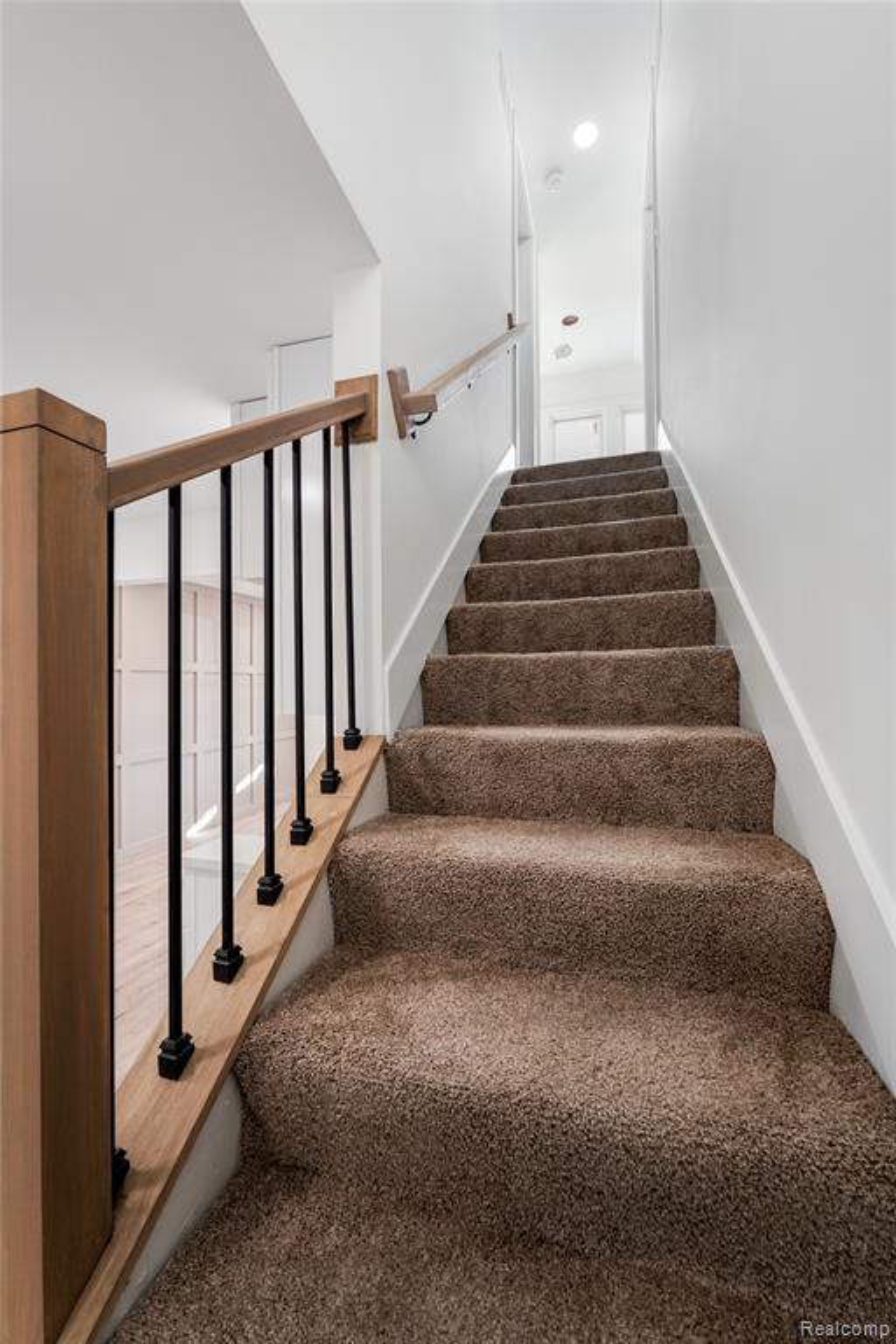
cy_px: 672
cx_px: 448
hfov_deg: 81.2
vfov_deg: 104.3
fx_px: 523
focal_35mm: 14
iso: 1000
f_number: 11
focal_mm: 14
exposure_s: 1/30
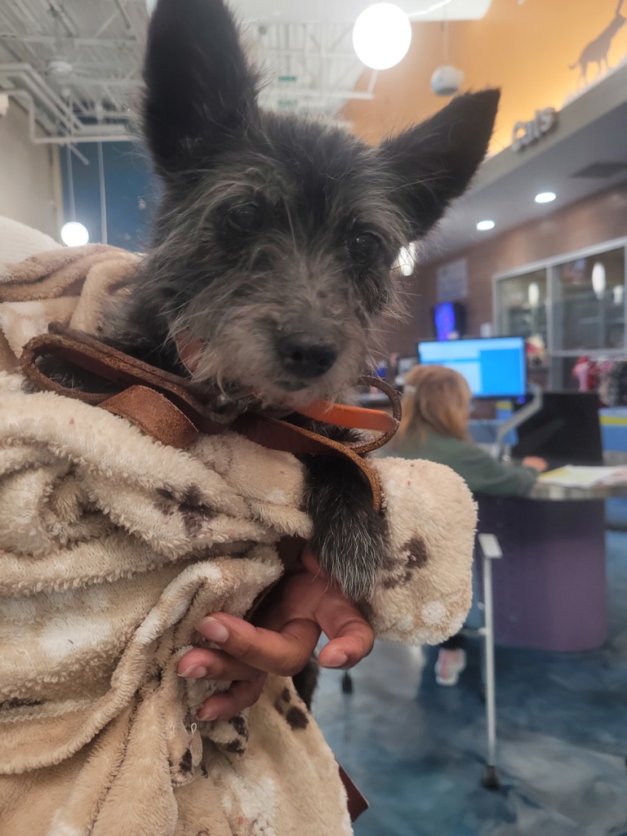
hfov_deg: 53.1
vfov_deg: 67.3
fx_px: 628
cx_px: 314
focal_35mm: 26
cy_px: 418
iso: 320
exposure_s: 1/40
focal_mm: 5.4
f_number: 1.8
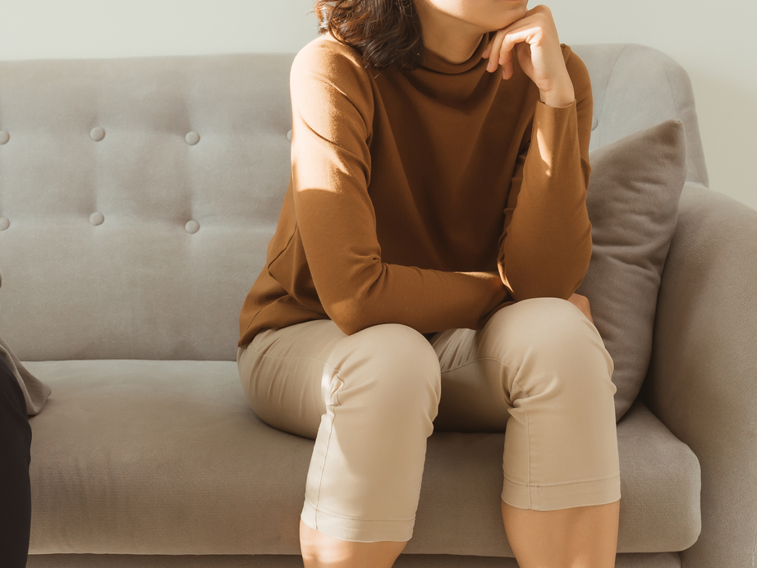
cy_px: 80
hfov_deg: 26.2
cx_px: 147
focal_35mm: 73
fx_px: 1597
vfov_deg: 19.9
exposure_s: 1/200
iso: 200
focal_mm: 35
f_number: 5
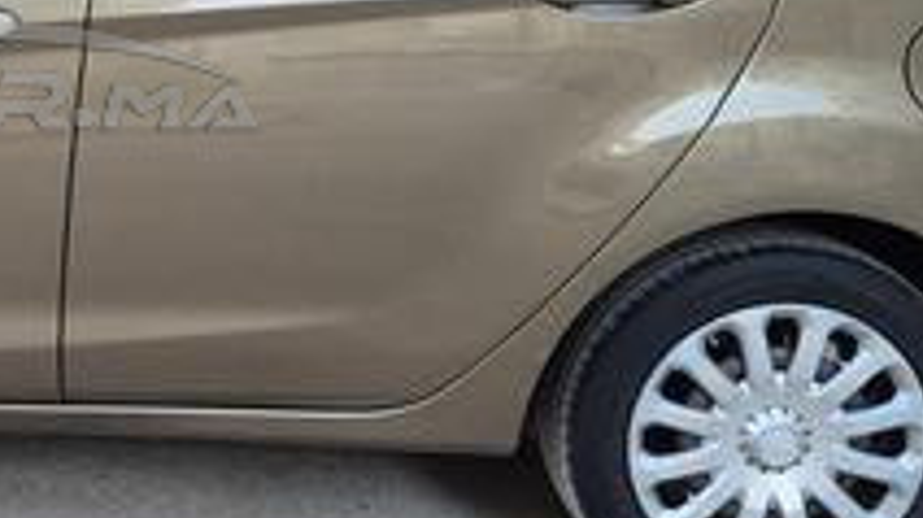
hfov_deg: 25.3
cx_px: -126
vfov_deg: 15.5
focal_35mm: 77
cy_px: 41
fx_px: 1884
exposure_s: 1/100
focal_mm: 5.4
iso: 500
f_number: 1.8
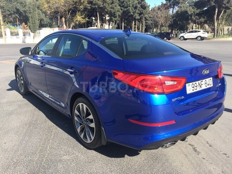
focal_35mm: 29
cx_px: 116
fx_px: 194
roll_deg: +0.8
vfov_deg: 48.2
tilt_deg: -15.0
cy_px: 87
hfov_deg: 61.7
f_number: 2.2
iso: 32
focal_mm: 4.15
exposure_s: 1/774
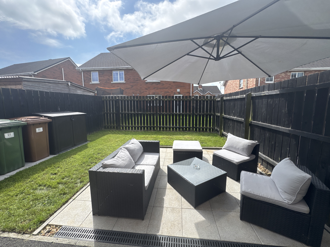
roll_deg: +0.8
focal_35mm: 14
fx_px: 133
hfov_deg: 102.1
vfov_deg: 85.7
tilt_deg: -6.2
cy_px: 124
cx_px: 165
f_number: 2.2
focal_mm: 2.22
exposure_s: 1/1323
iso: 40
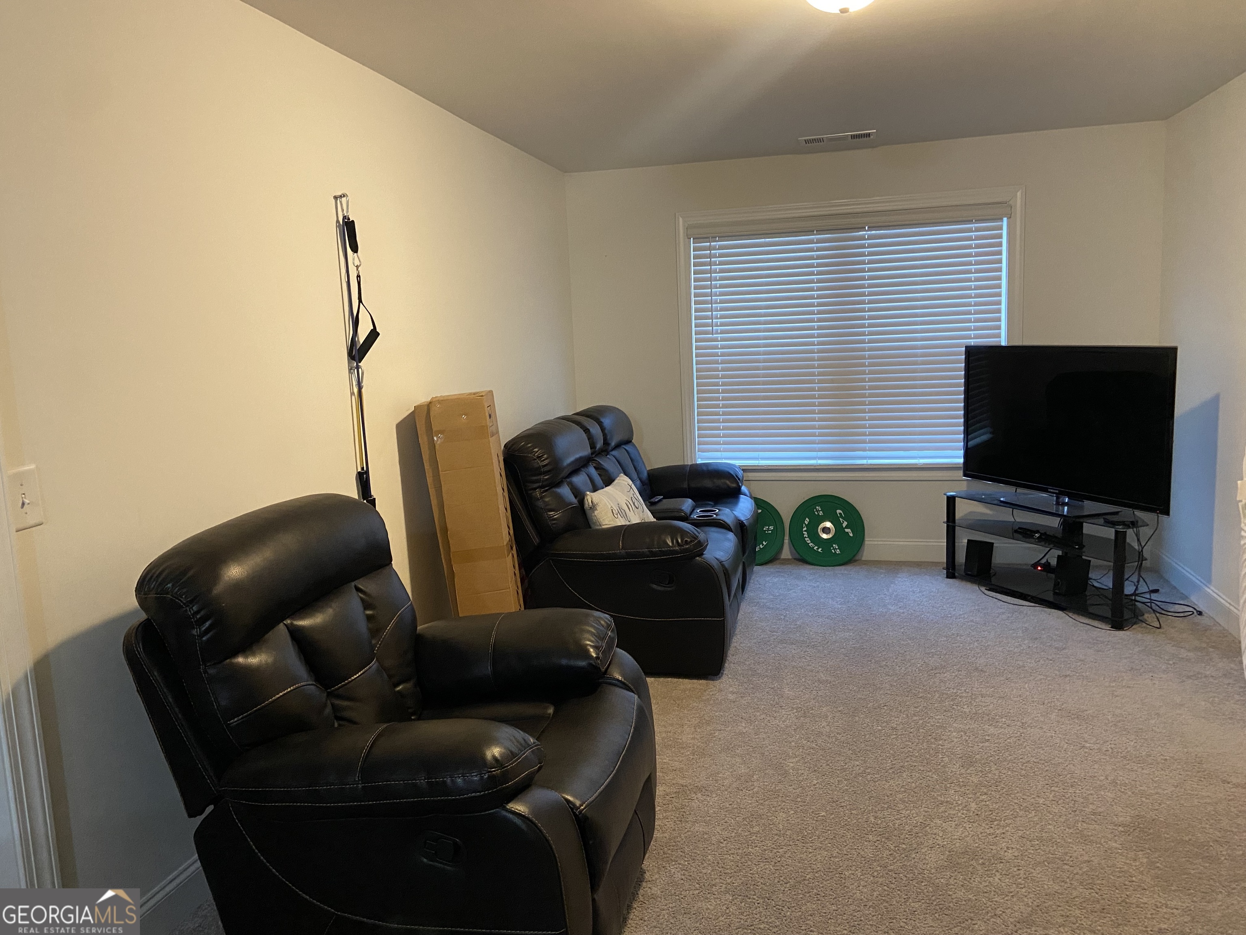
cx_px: 623
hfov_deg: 67.3
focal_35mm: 26
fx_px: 936
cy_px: 468
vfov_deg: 53.1
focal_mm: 4.25
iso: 500
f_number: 1.8
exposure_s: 1/60
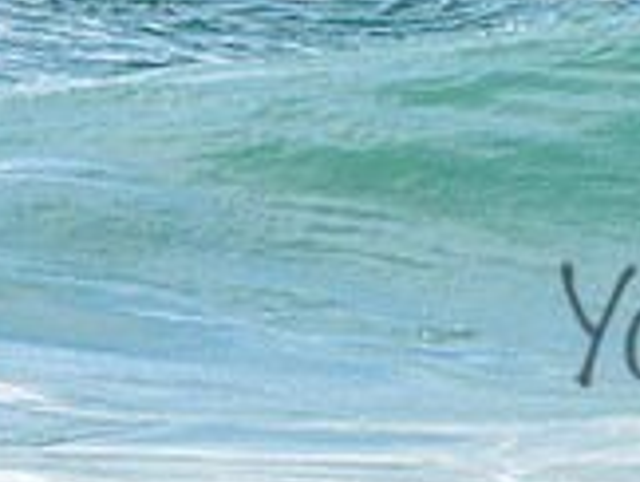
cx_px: 1131
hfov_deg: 1.2
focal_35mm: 1685
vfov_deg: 0.9
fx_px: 31199
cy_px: 211
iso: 200
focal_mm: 400
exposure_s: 1/1600
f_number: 7.1
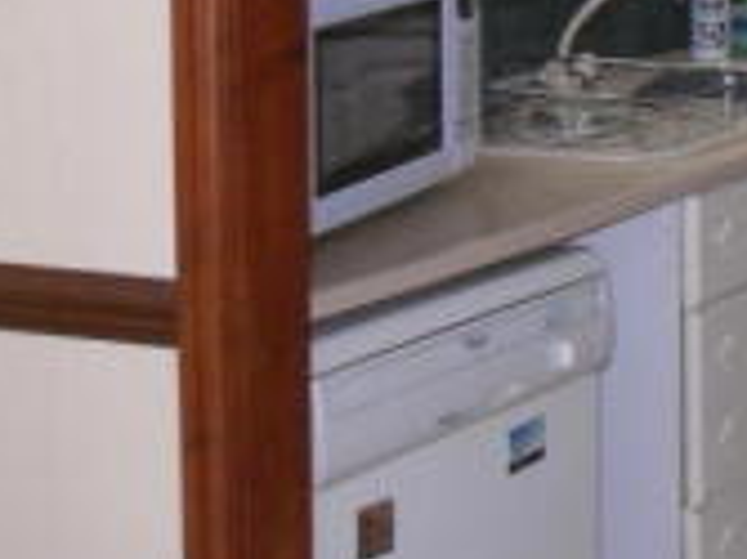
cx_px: 1277
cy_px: 25
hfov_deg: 14.5
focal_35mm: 122
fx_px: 2631
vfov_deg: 12.0
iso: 200
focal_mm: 6.3
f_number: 3.5
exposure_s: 1/45
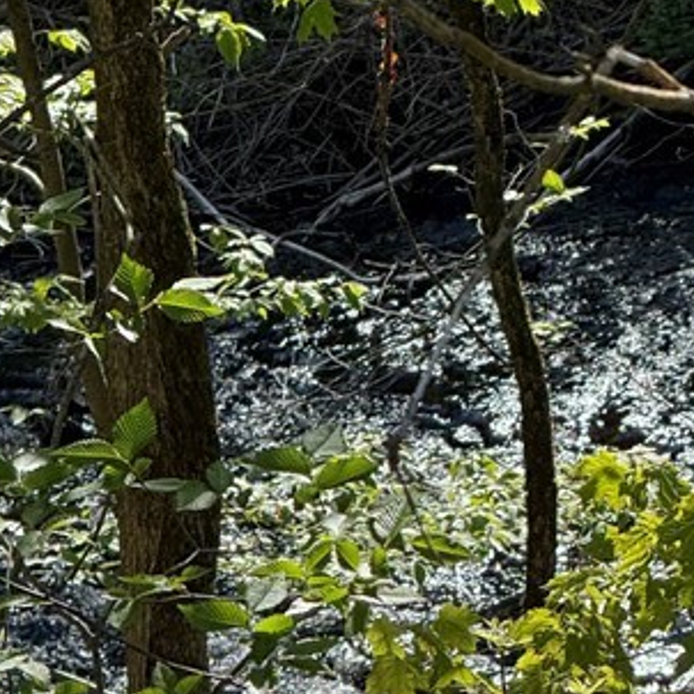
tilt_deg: -18.0
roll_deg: +0.3
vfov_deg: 4.9
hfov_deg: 4.9
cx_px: 554
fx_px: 8166
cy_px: 494
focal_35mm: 360
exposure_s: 1/439
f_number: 2.8
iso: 50
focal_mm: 15.66
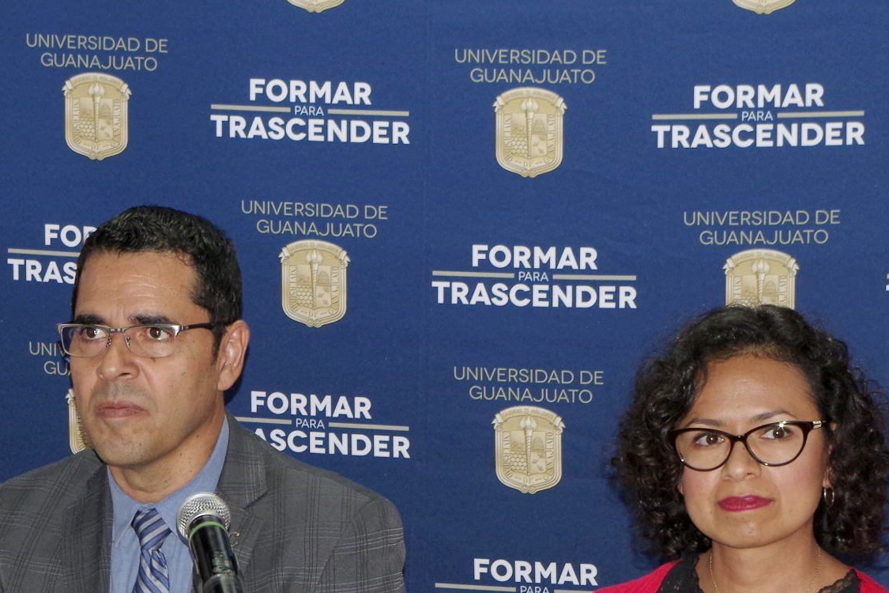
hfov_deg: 11.9
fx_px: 4247
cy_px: 505
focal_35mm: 172
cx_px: 130
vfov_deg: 8.0
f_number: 7.1
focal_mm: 47.5
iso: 800
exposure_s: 1/60
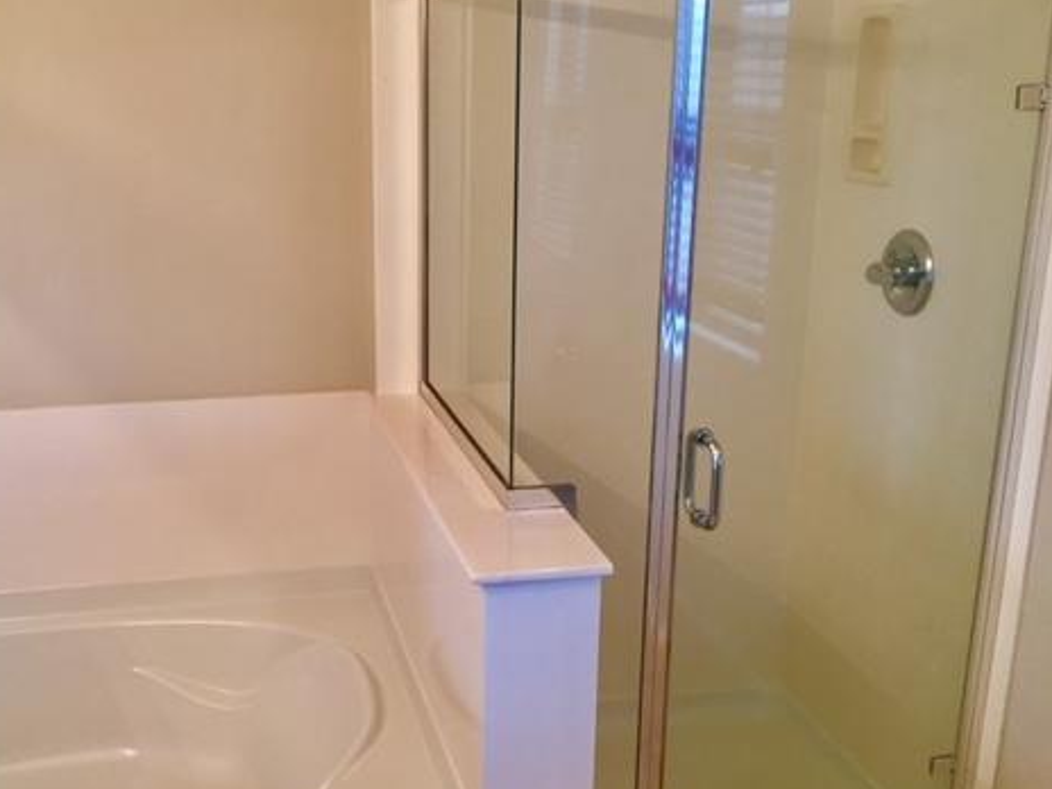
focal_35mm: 40
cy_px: 417
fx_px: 1216
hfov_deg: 45.9
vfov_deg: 35.9
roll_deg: +1.0
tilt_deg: -19.1
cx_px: 333
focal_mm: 4.15
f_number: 2.2
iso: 40
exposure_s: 1/30
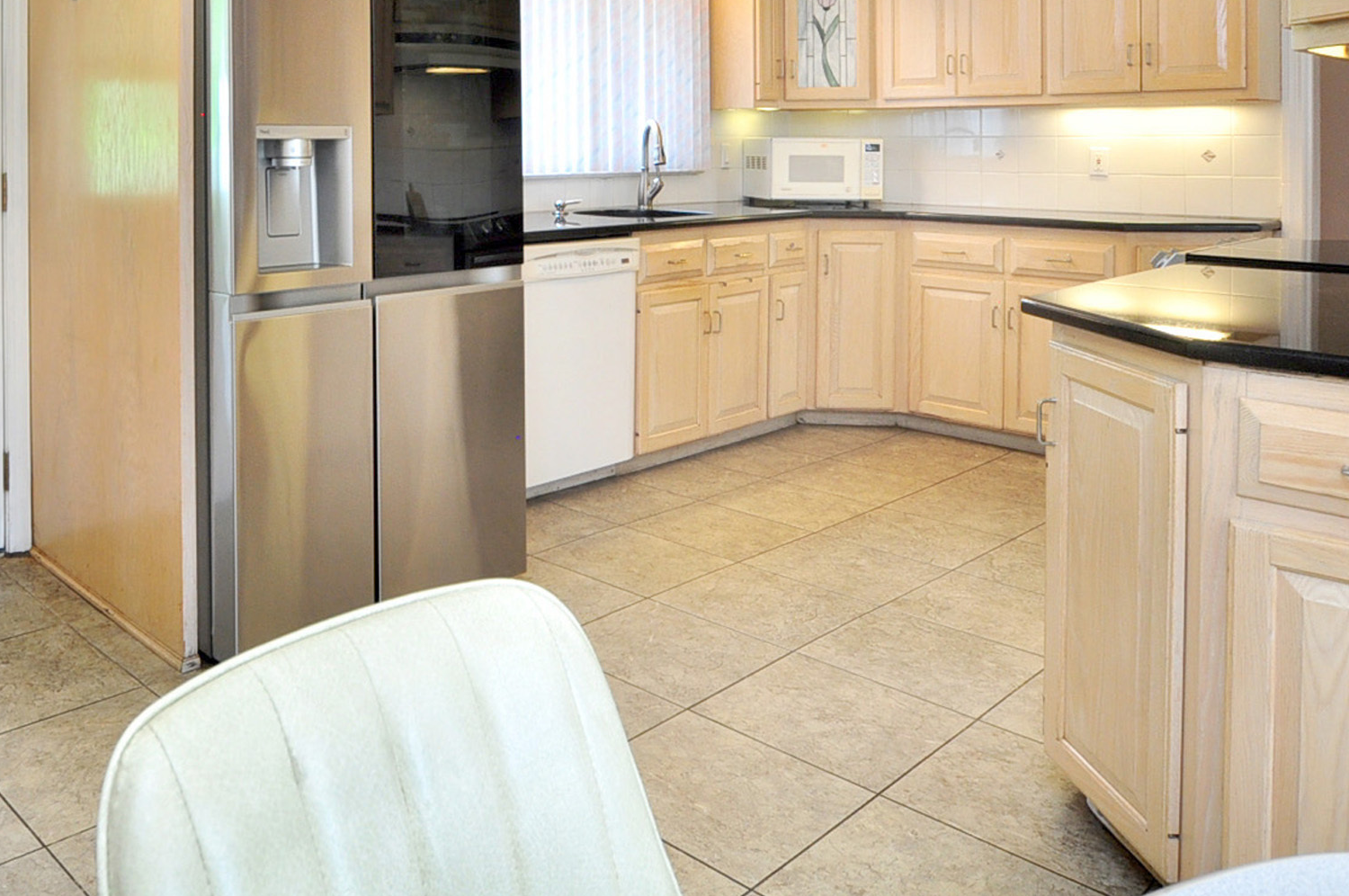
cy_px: 126
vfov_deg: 42.0
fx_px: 1085
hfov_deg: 60.4
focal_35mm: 29
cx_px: 344
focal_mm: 10
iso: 400
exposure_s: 1/30
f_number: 5
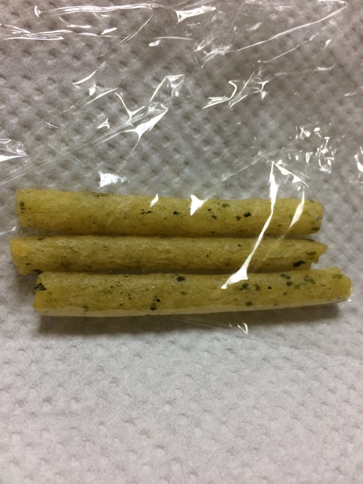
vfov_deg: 61.7
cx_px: 182
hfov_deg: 48.2
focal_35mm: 29
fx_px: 405
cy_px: 242
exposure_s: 1/33
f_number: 2.2
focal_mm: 4.15
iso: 64
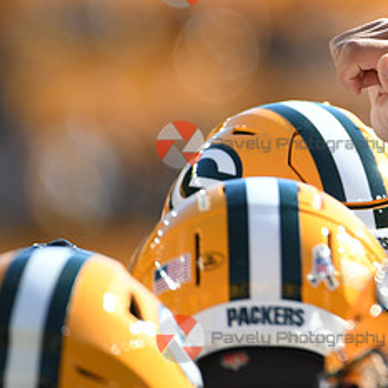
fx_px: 16067
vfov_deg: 1.4
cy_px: 89
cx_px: 450
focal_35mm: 1267
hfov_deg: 1.4
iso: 500
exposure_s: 1/1600
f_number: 4
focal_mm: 400
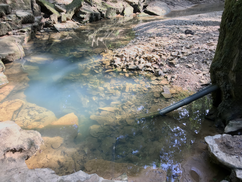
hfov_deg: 61.7
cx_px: 121
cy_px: 91
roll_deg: -1.3
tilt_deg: -28.5
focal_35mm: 29
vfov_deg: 48.2
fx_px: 203
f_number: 2.2
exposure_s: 1/40
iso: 32
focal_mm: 4.15
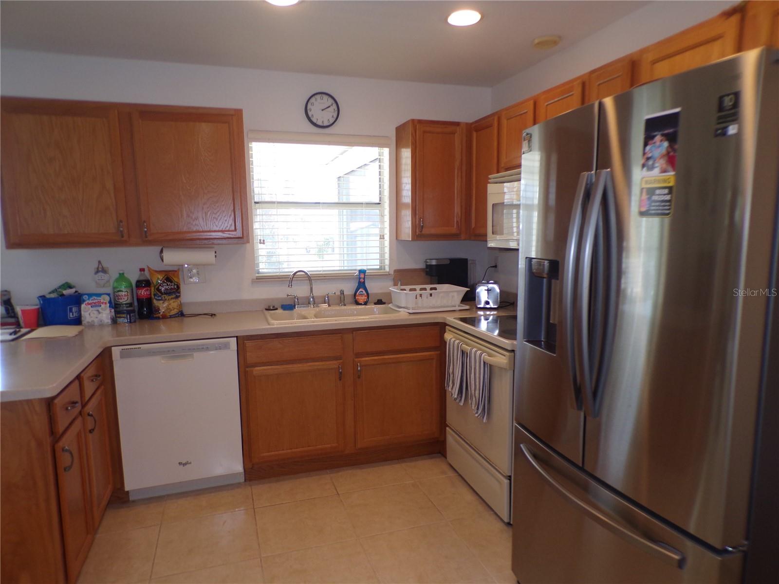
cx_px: 390
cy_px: 292
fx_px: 540
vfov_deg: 56.8
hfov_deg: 71.6
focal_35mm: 24
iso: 100
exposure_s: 1/70
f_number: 3
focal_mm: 4.3
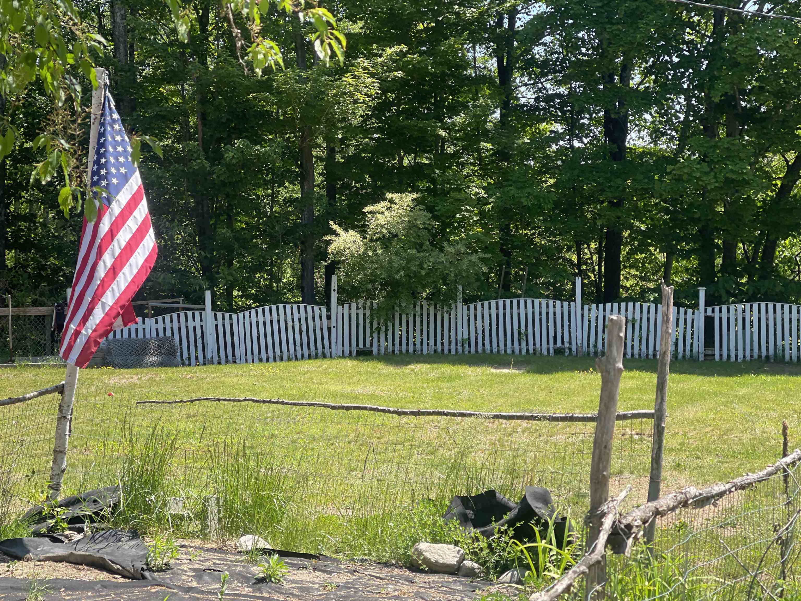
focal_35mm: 64
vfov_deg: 22.9
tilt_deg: -2.6
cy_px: 300
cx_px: 400
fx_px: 1481
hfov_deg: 30.3
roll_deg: -1.6
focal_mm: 7.5
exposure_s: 1/426
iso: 32
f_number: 2.2
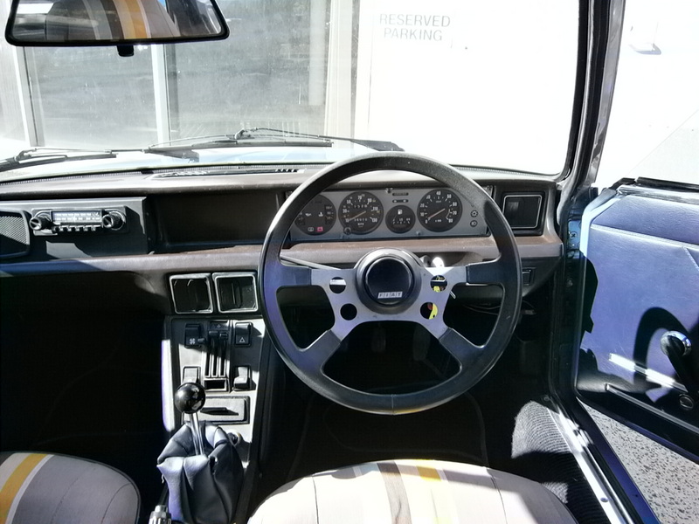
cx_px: 350
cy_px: 262
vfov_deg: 53.1
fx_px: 525
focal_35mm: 26
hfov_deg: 67.3
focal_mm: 4.7
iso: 80
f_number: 2.8
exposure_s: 1/125
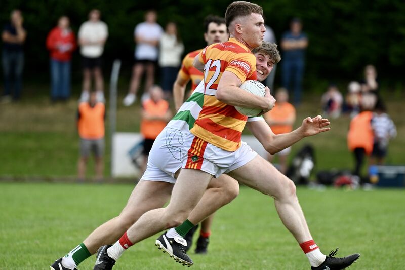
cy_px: 135
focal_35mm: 470
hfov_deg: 4.4
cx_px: 202
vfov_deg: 2.9
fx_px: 5286
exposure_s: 1/1250
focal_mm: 470
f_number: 6
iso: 640
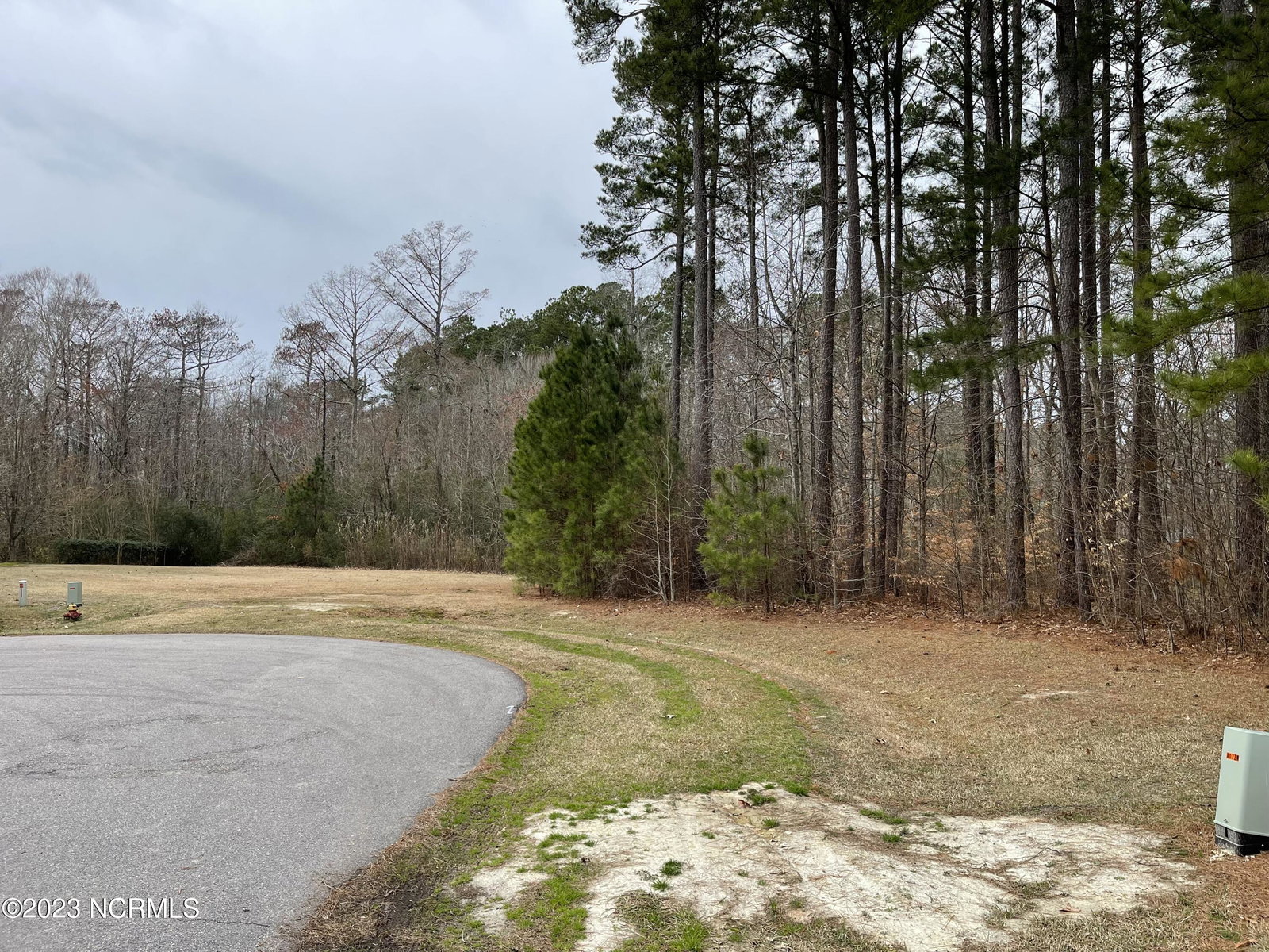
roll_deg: -0.1
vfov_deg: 53.1
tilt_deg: +1.9
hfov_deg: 67.3
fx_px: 953
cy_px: 476
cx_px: 634
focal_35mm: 26
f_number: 1.6
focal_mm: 5.1
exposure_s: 1/1475
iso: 32
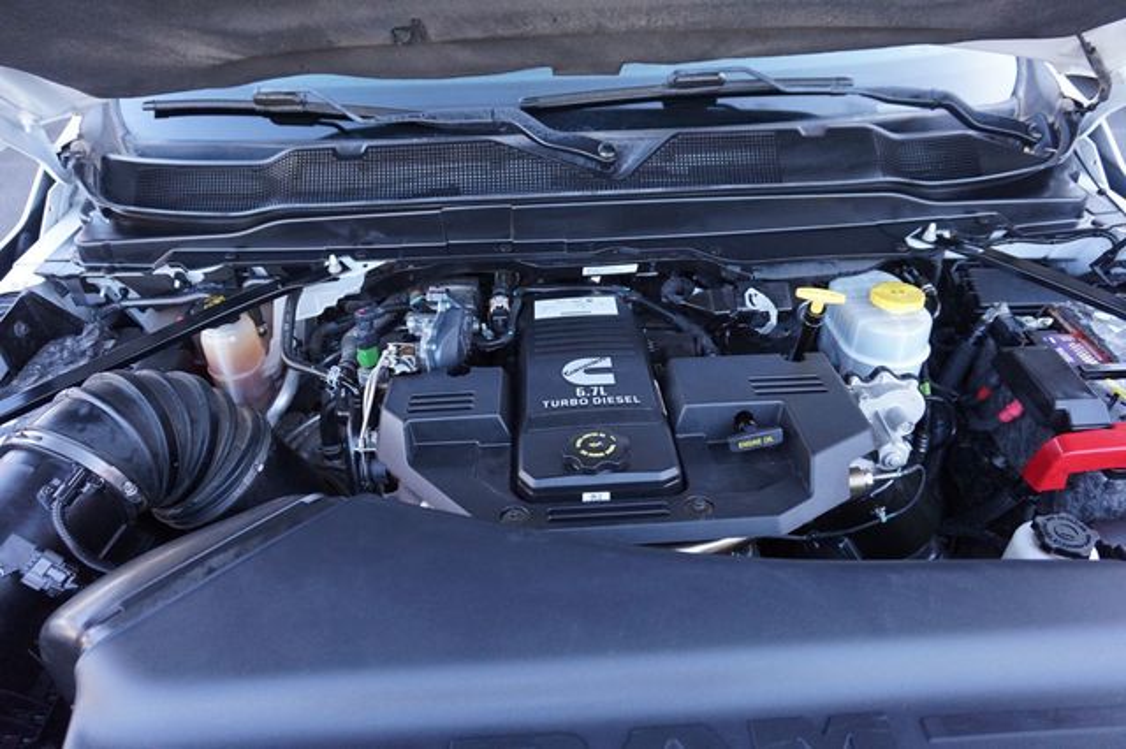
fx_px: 750
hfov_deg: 73.8
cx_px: 563
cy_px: 374
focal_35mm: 24
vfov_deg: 53.1
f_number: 4
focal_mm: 16
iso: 1000
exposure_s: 1/160
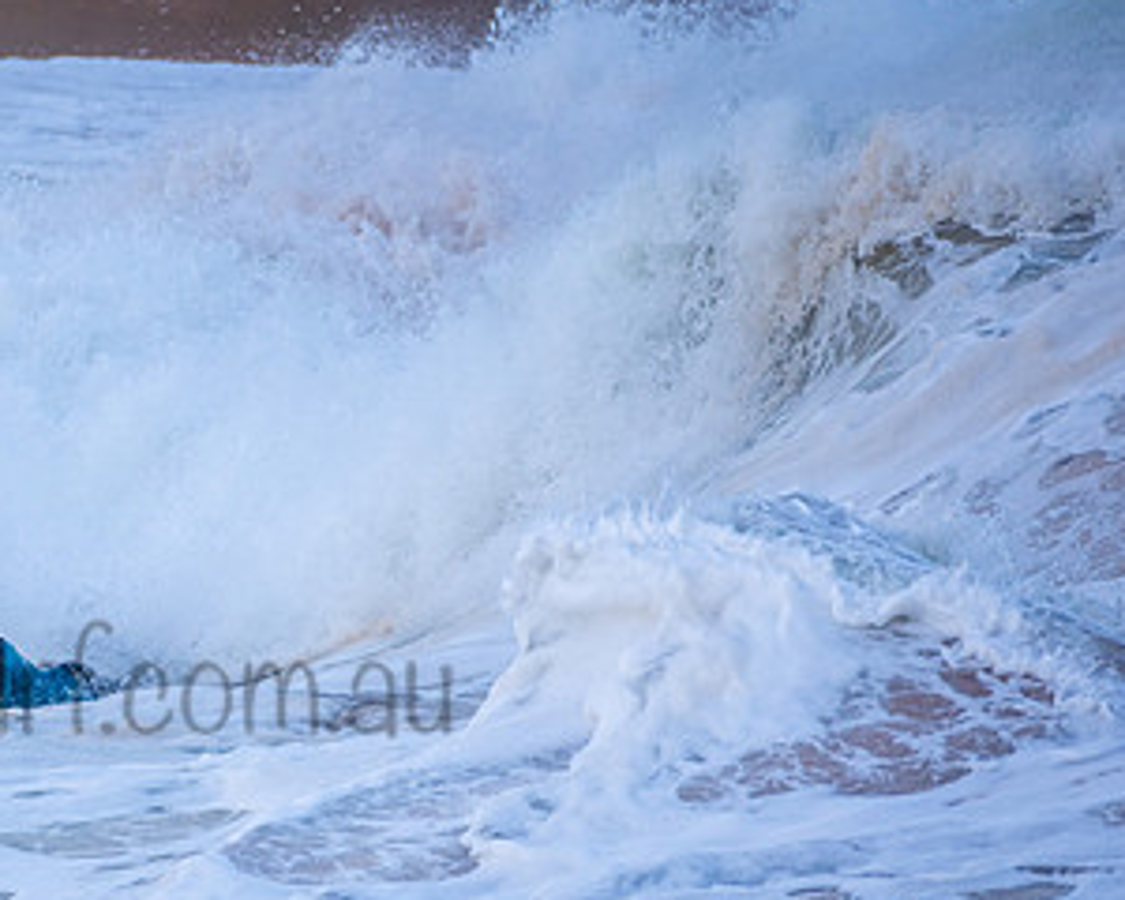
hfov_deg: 1.4
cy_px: 647
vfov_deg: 1.1
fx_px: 45349
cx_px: 56
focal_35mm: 1362
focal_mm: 500
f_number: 6.3
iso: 200
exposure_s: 1/640
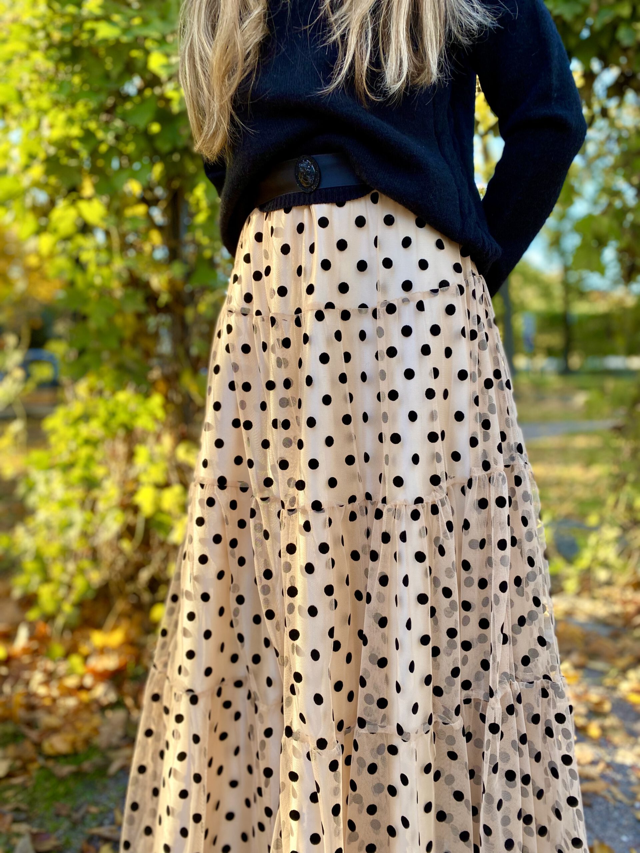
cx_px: 320
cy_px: 426
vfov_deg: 67.3
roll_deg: -0.9
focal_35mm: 26
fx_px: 641
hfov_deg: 53.1
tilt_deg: -5.4
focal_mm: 4.25
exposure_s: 1/121
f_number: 1.8
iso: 40
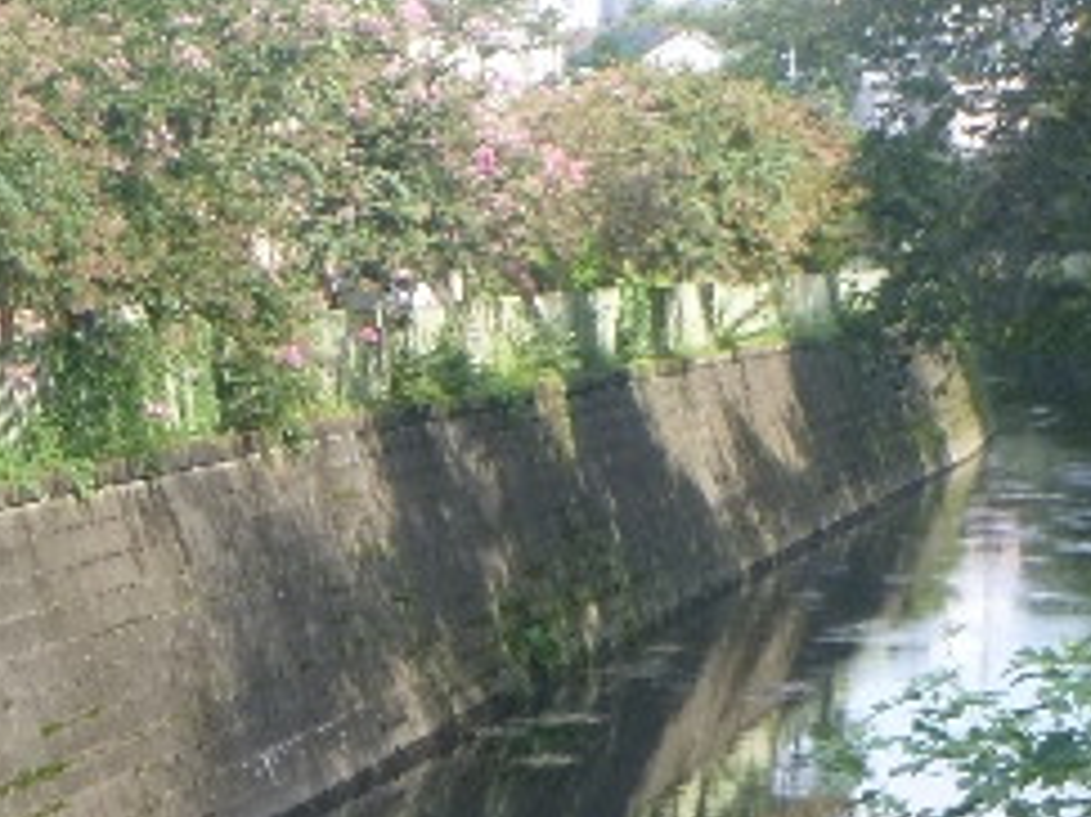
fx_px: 4379
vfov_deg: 10.6
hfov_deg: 13.0
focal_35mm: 139
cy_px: 714
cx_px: -826
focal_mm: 5.9
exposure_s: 1/100
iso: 100
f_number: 4.3
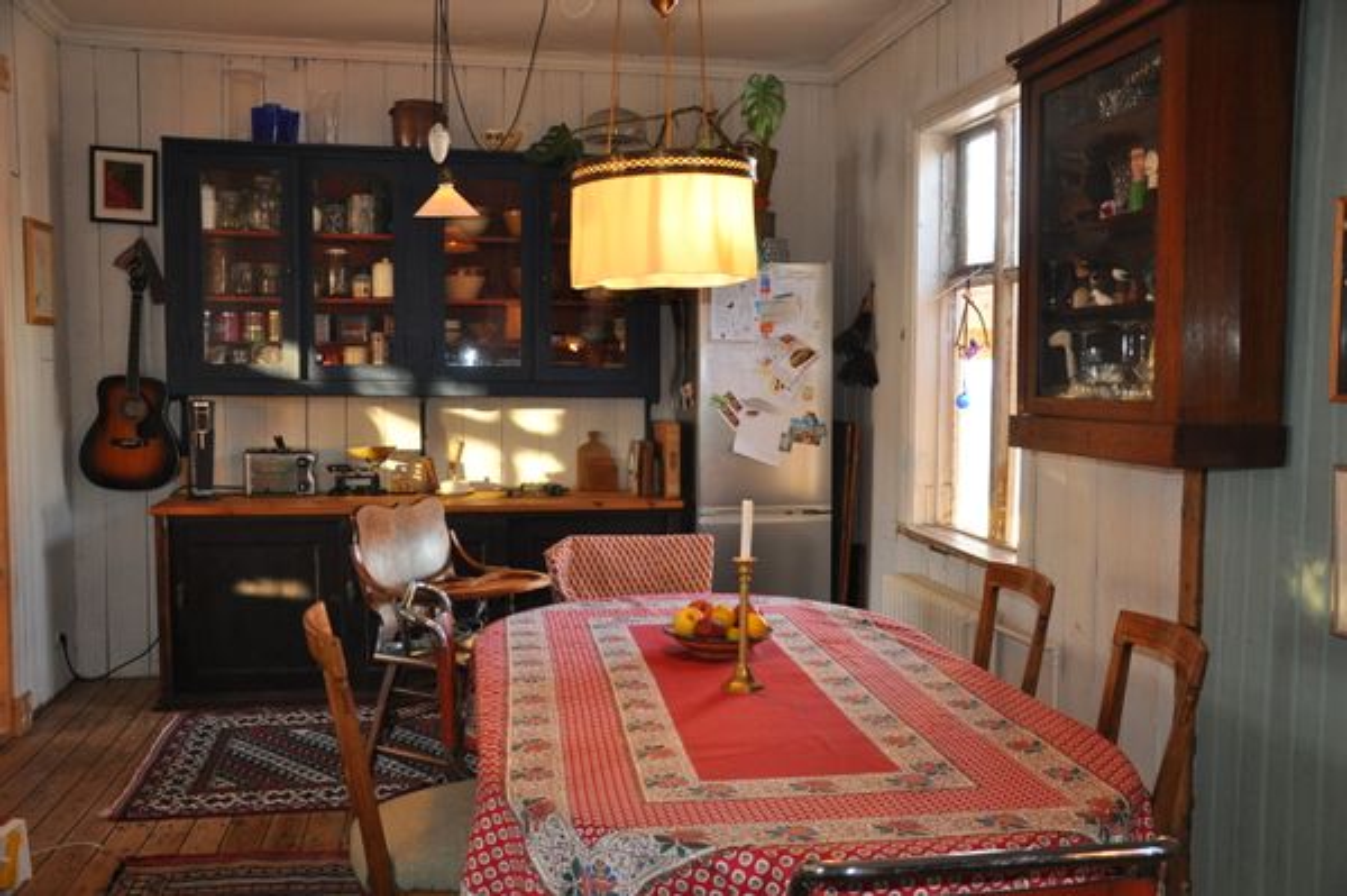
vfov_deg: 39.9
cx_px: 674
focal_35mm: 33
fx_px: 1234
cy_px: 448
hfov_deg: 57.3
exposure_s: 1/60
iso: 800
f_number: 4
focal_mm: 22
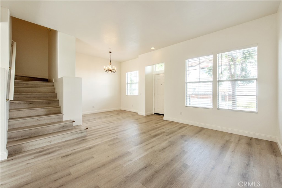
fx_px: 118
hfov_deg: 100.4
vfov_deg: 77.3
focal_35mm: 15
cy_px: 94
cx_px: 141
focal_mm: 15
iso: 220
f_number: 5.6
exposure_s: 1/125
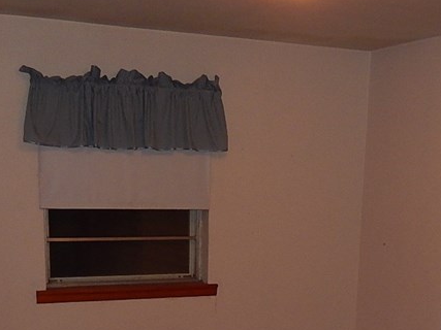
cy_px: 360
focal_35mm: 60
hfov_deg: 32.2
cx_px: 242
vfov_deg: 23.0
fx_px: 764
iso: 200
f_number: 3.4
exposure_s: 1/30
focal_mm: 4.5
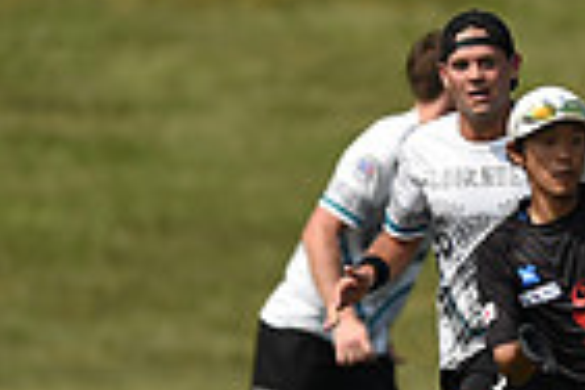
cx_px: 768
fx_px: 26648
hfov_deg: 1.3
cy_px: 176
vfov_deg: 0.8
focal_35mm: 1640
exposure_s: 1/2500
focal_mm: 400
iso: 100
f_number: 4
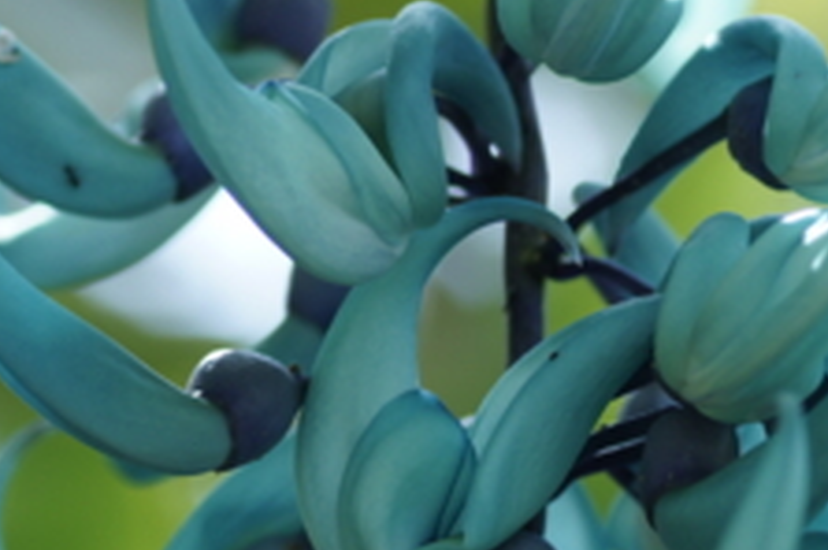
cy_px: 604
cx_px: 594
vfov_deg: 3.4
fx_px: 9278
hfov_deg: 5.1
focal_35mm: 404
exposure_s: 1/200
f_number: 3.5
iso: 200
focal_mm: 100
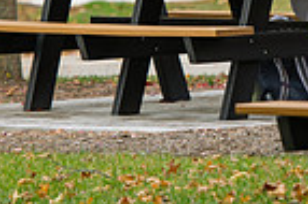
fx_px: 5555
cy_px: -113
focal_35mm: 650
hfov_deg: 3.2
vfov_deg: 2.1
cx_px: 321
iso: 160
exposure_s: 1/320
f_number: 3.5
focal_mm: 160
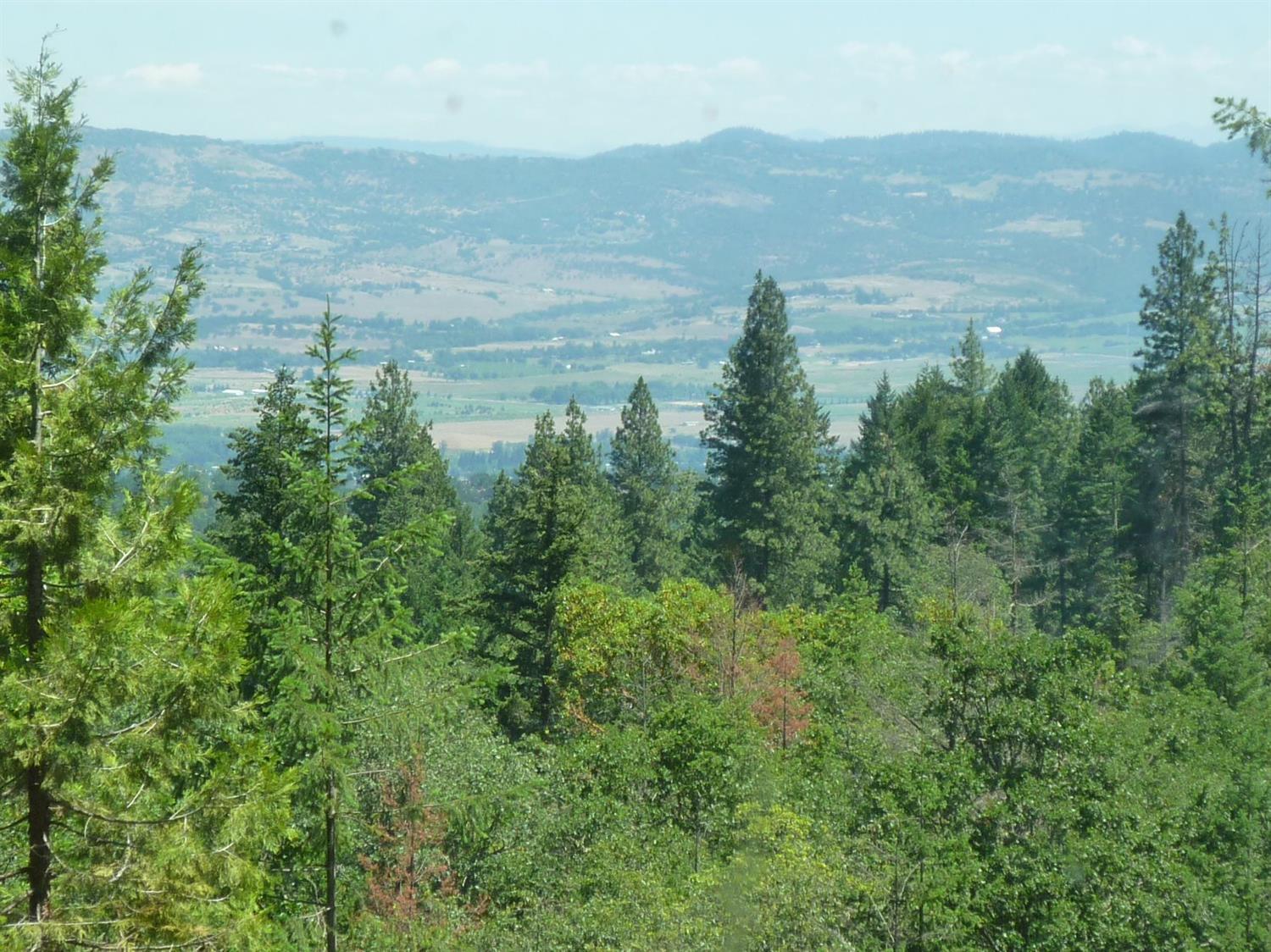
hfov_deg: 13.2
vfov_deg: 9.9
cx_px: 636
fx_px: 5506
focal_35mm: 150
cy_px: 476
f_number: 5.6
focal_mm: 13.6
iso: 125
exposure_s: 1/200
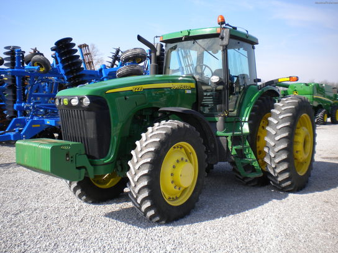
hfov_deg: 52.6
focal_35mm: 35
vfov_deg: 40.7
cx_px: 169
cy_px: 126
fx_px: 342
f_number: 4.6
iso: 80
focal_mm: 6.3
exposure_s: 1/434
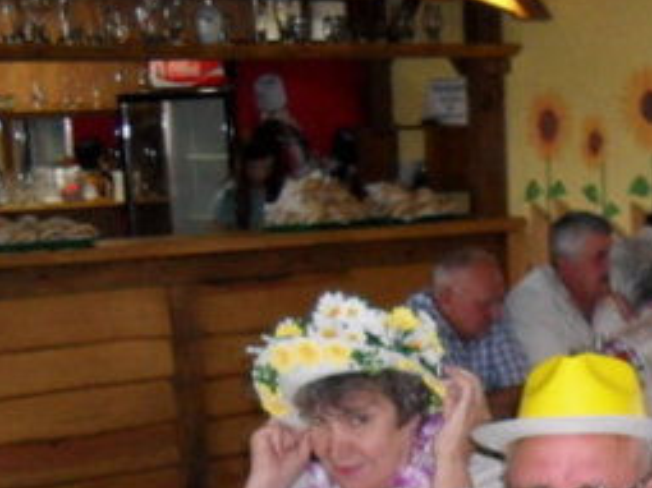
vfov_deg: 14.8
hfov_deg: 19.2
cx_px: 762
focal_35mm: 97
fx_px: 1826
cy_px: 567
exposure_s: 1/45
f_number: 2.8
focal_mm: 6.3
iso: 200
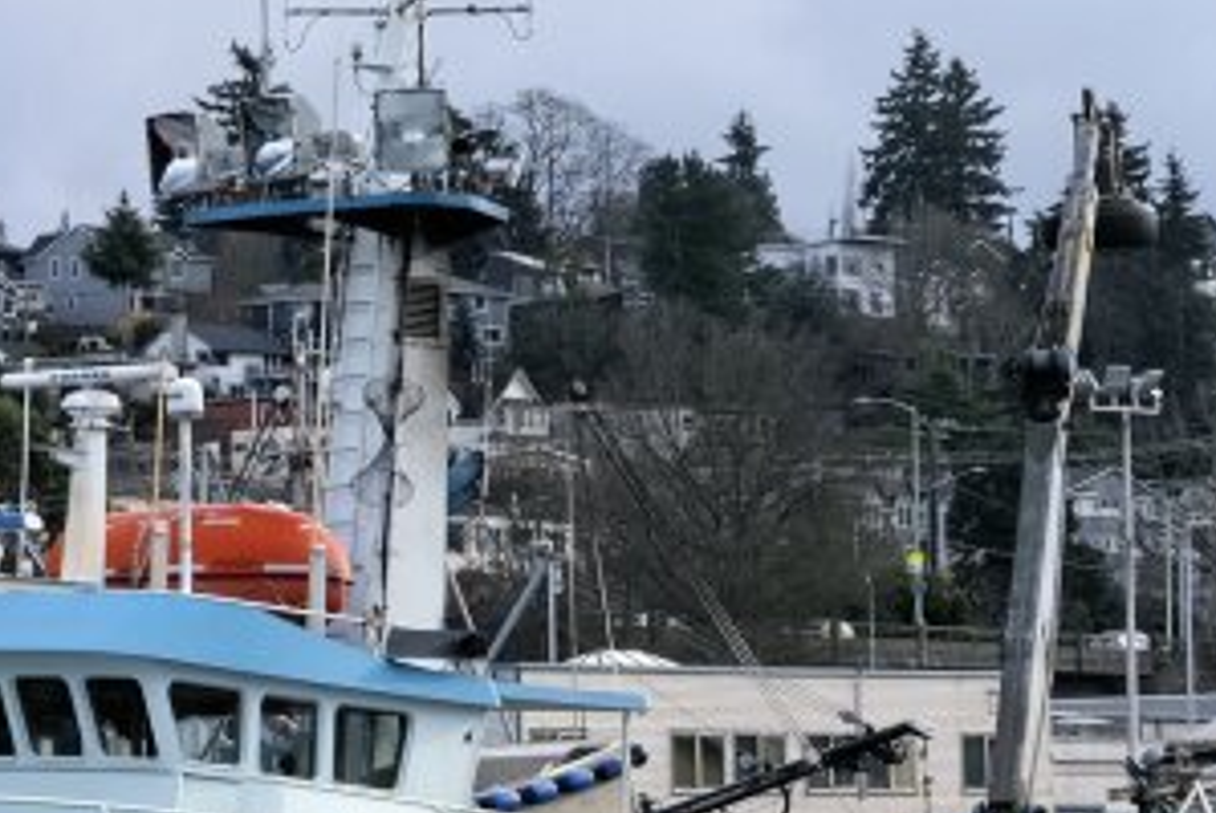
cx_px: 496
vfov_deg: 8.0
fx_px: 5781
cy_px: 524
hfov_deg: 12.0
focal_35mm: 171
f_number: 11
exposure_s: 1/52
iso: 160
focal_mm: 42.9
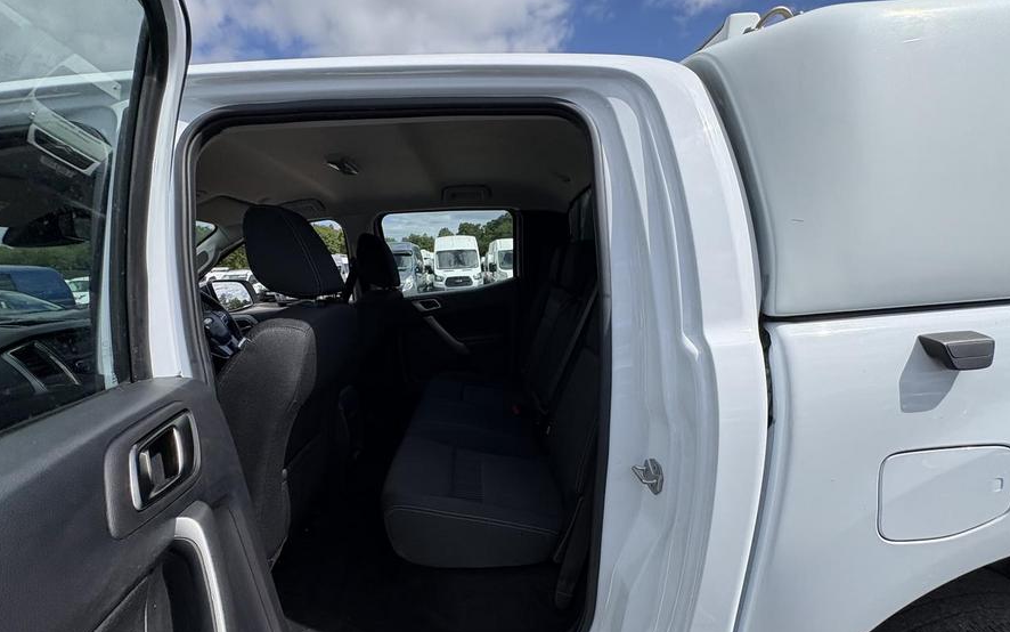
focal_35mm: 15
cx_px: 503
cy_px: 382
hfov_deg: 101.5
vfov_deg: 73.9
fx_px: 413
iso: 50
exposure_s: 1/1600
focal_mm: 2.22
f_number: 2.2
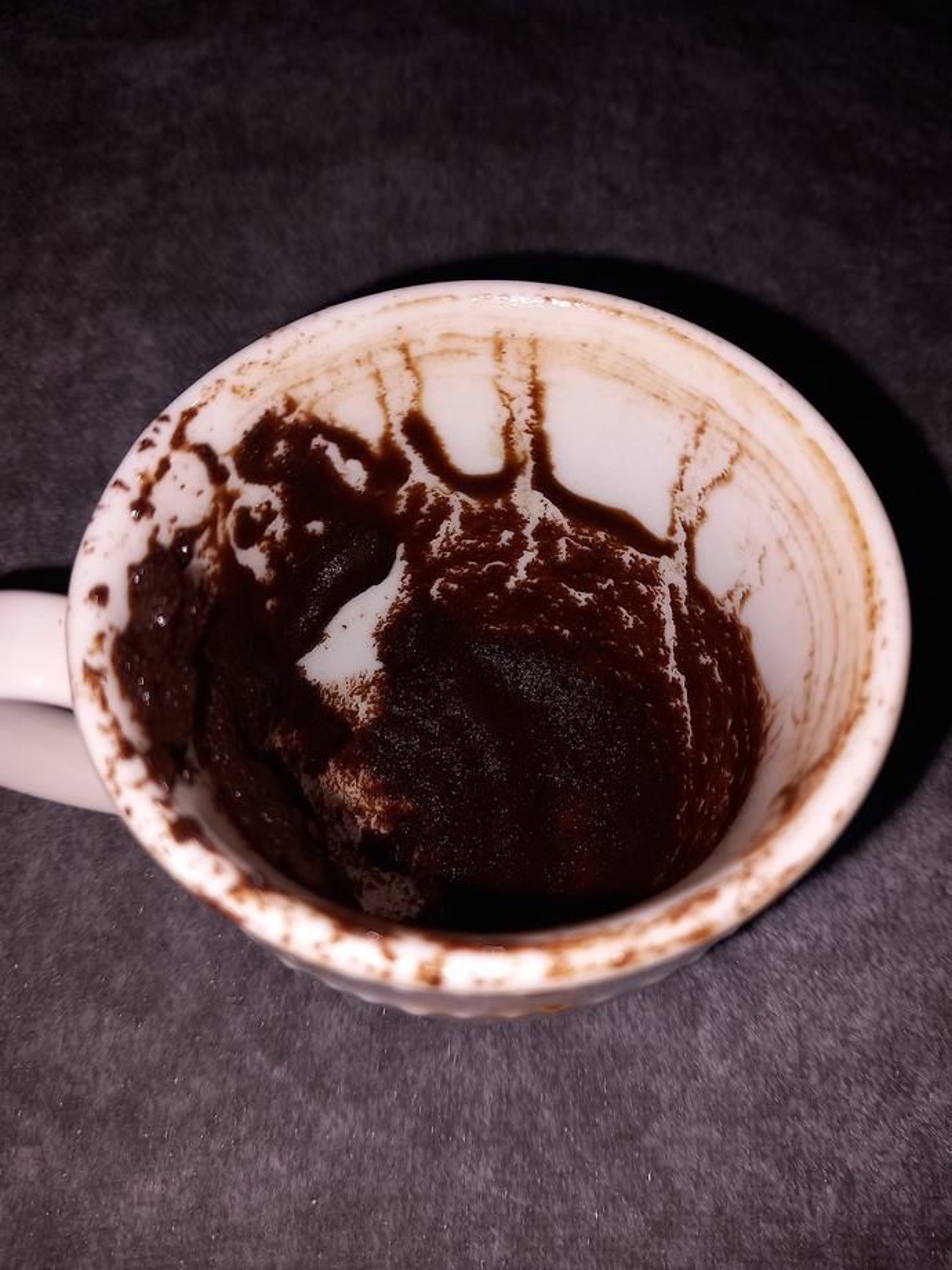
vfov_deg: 65.3
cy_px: 635
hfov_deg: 51.4
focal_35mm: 27
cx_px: 476
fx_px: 990
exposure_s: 1/100
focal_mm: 4
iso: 25
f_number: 1.8
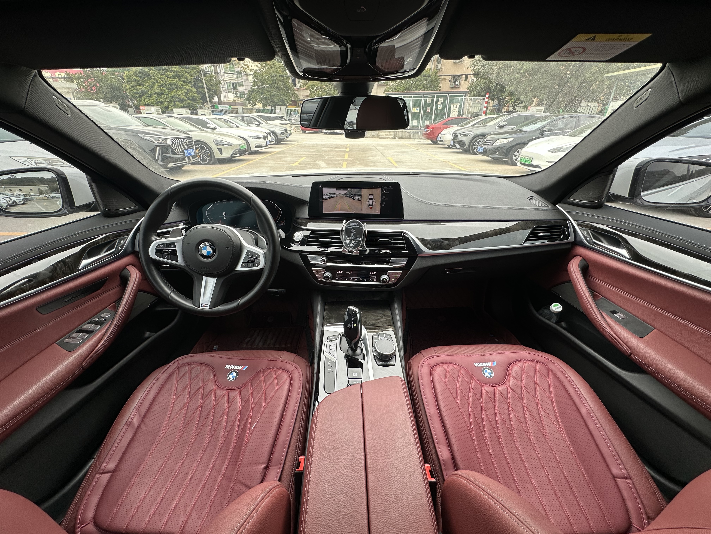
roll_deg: -0.3
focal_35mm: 14
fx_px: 288
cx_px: 356
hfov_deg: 102.1
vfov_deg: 85.7
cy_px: 267
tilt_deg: -27.4
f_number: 2.2
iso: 50
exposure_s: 1/99
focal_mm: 2.22
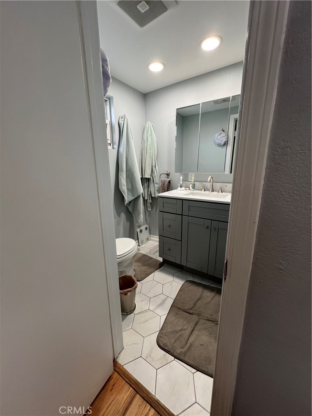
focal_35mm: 13
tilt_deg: -14.8
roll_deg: +0.6
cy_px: 208
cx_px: 156
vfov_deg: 106.2
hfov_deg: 89.9
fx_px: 156
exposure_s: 1/120
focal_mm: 1.57
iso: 200
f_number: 1.8
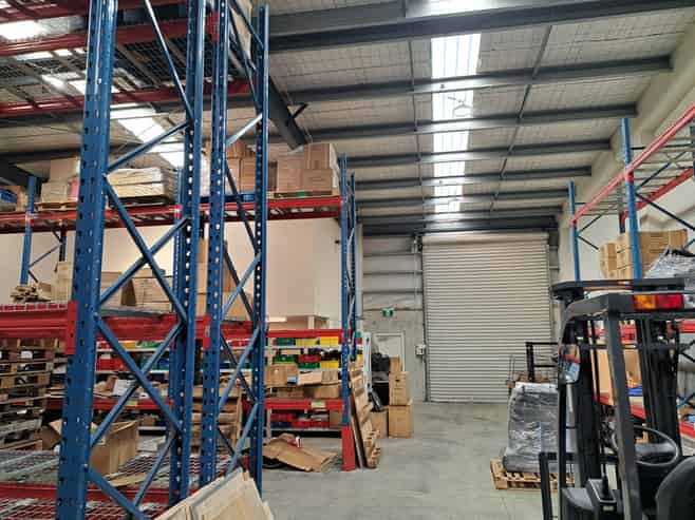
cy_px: 260
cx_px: 348
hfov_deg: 71.6
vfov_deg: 56.8
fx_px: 482
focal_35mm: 24
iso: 50
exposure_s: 1/50
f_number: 1.8
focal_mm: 5.23
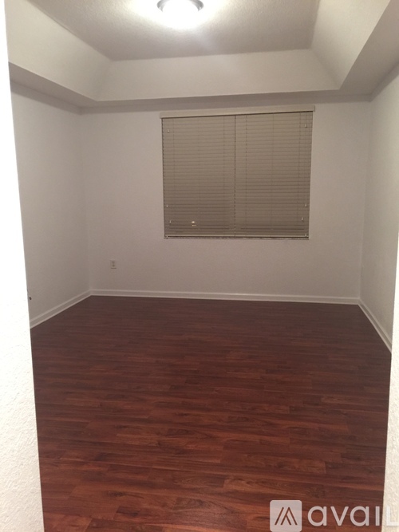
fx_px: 446
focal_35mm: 29
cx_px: 200
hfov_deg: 48.2
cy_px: 266
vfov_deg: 61.7
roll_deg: +0.3
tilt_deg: -10.6
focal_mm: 4.15
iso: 64
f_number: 2.2
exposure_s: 1/4
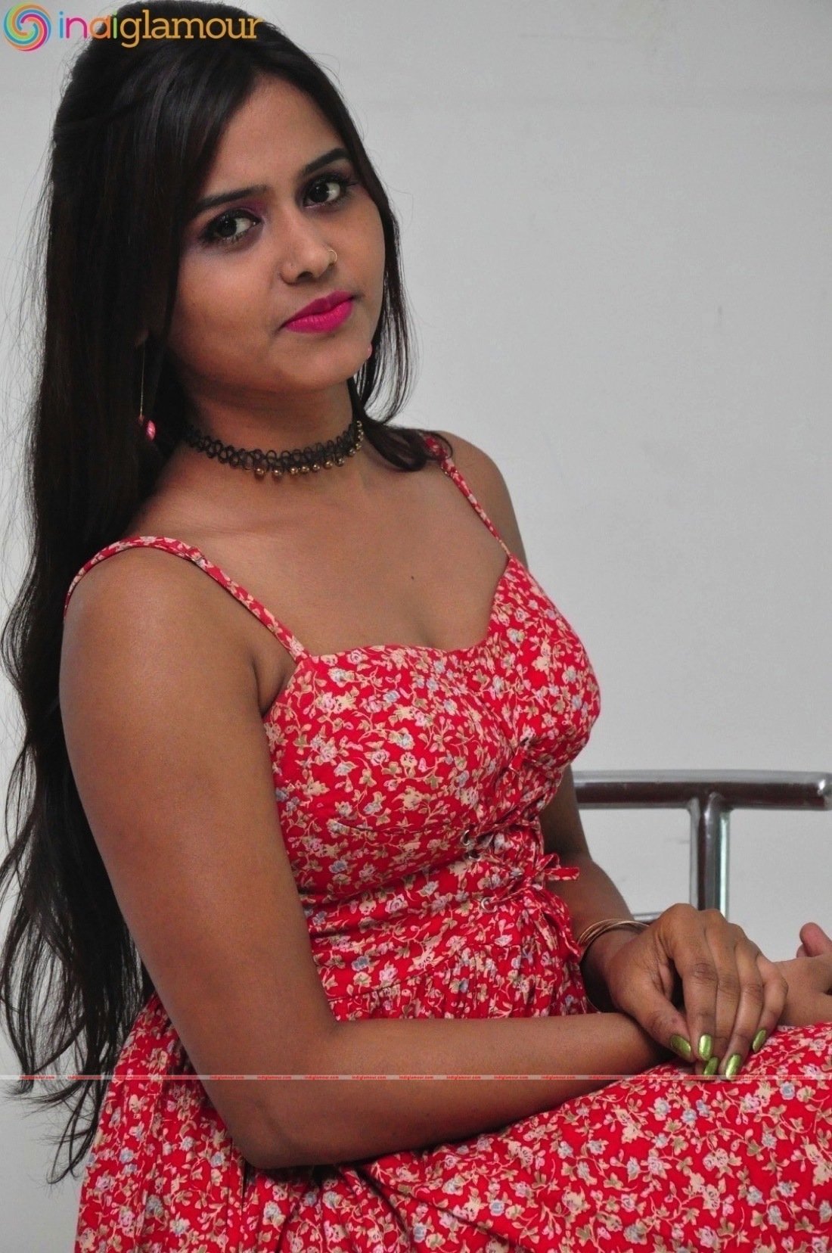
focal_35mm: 120
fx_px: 4170
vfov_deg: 17.1
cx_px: 416
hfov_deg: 11.4
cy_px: 626
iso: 3200
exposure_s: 1/125
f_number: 6.3
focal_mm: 80
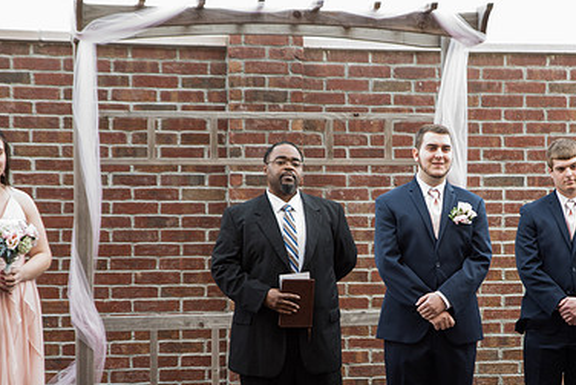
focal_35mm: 108
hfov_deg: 18.8
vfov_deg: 12.7
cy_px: 254
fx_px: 1729
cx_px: 395
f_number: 2.8
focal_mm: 70
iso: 500
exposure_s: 1/200
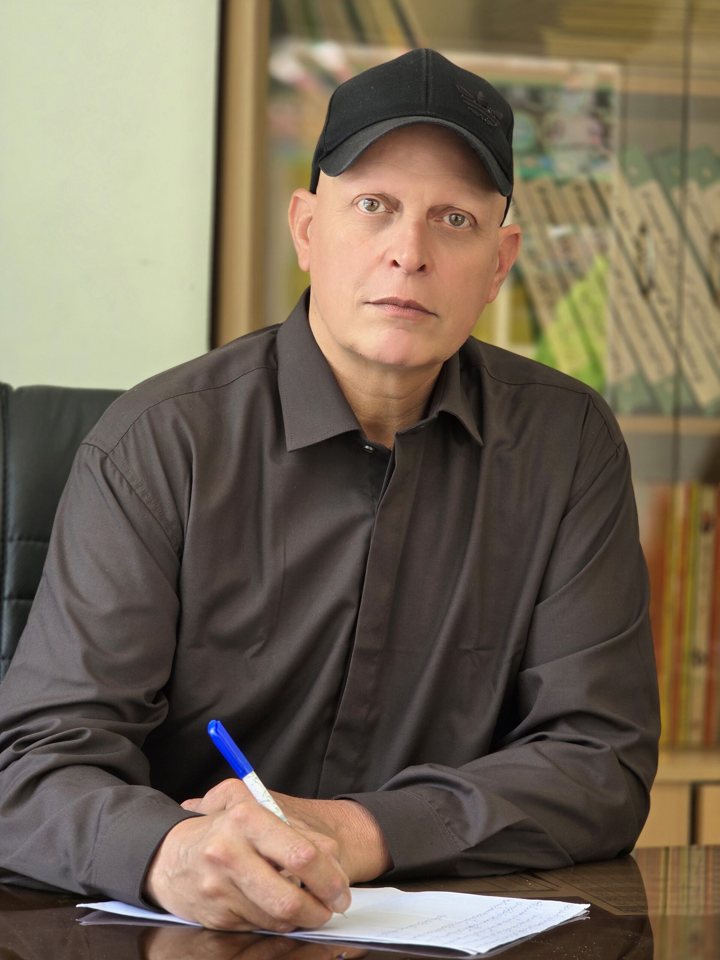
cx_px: 360
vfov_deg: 17.1
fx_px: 3189
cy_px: 480
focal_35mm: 115
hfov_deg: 12.9
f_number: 3.4
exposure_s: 1/100
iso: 200
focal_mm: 18.6
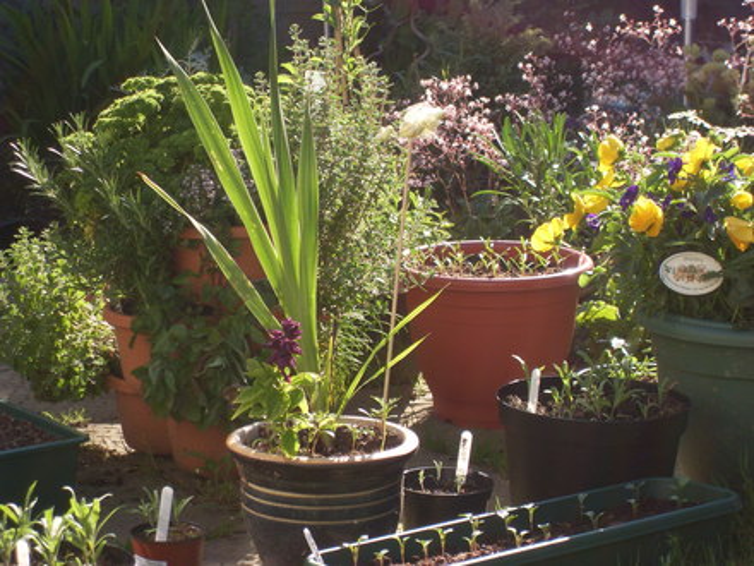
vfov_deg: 14.0
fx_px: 2309
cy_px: 283
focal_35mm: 106
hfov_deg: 18.5
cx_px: 377
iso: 100
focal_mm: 18.1
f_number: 5.2
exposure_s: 1/180
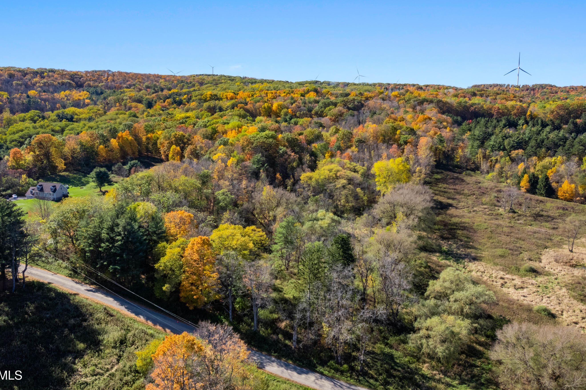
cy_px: 174
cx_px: 291
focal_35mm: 25
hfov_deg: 71.5
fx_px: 407
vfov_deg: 51.2
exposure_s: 1/1600
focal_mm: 8.38
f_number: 2.8
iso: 100
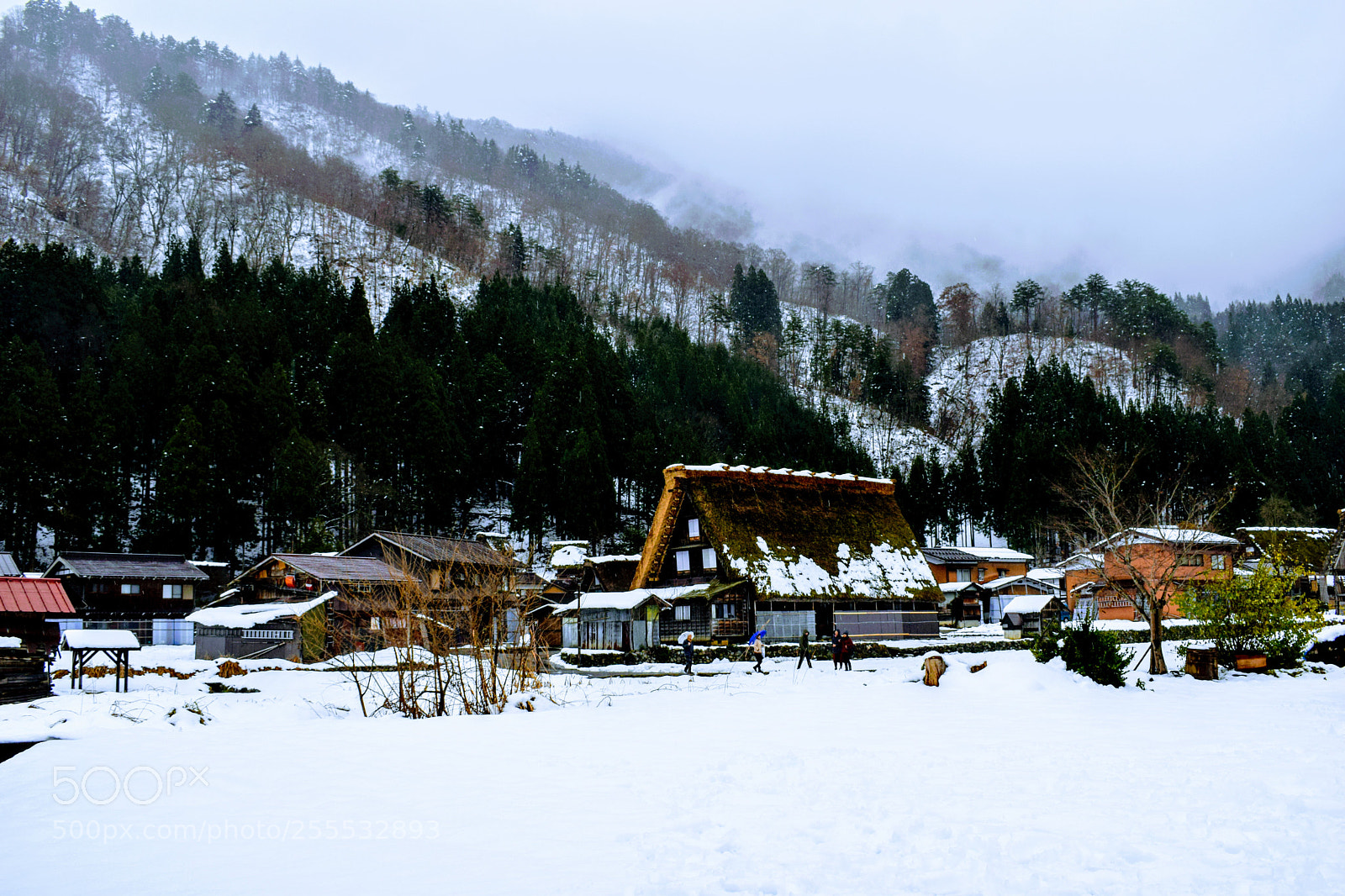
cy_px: 448
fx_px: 1345
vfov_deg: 36.9
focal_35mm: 36
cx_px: 672
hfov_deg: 53.1
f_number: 7.1
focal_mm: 24
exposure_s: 1/200
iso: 400
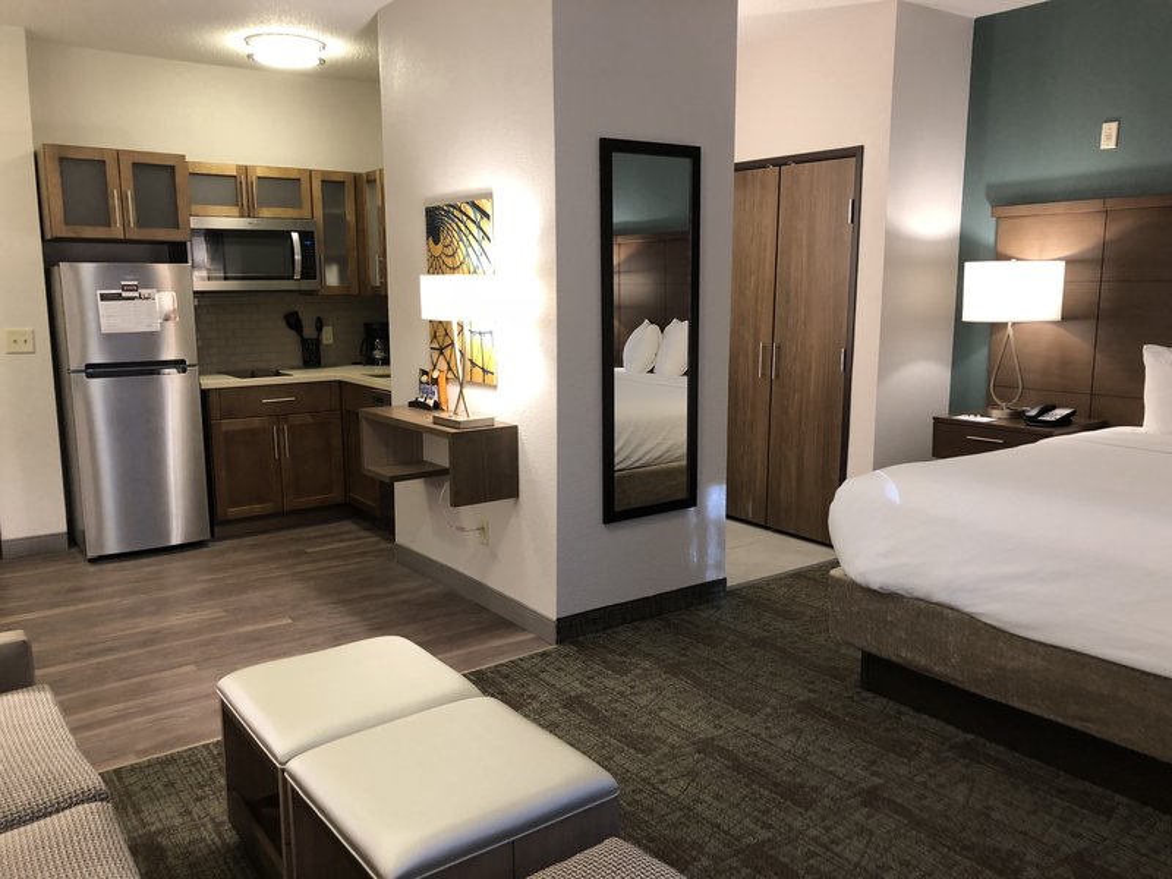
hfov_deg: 63.4
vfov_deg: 49.7
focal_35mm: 28
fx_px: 948
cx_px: 586
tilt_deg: -8.3
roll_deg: +0.1
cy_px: 440
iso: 50
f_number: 1.8
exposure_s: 1/15
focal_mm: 4
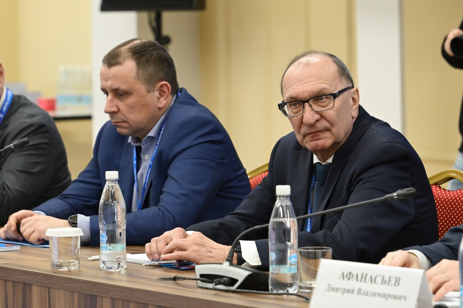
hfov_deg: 10.7
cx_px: 232
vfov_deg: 7.2
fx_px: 2469
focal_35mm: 192
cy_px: 154
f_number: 4.5
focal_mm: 128
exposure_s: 1/200
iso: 4000
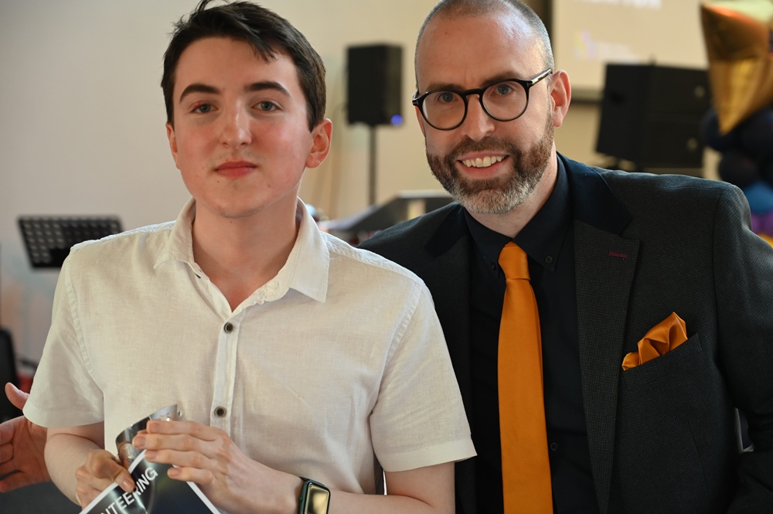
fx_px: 1502
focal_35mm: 70
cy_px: 257
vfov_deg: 19.4
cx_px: 386
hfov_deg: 28.9
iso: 1250
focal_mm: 70
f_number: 4
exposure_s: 1/125
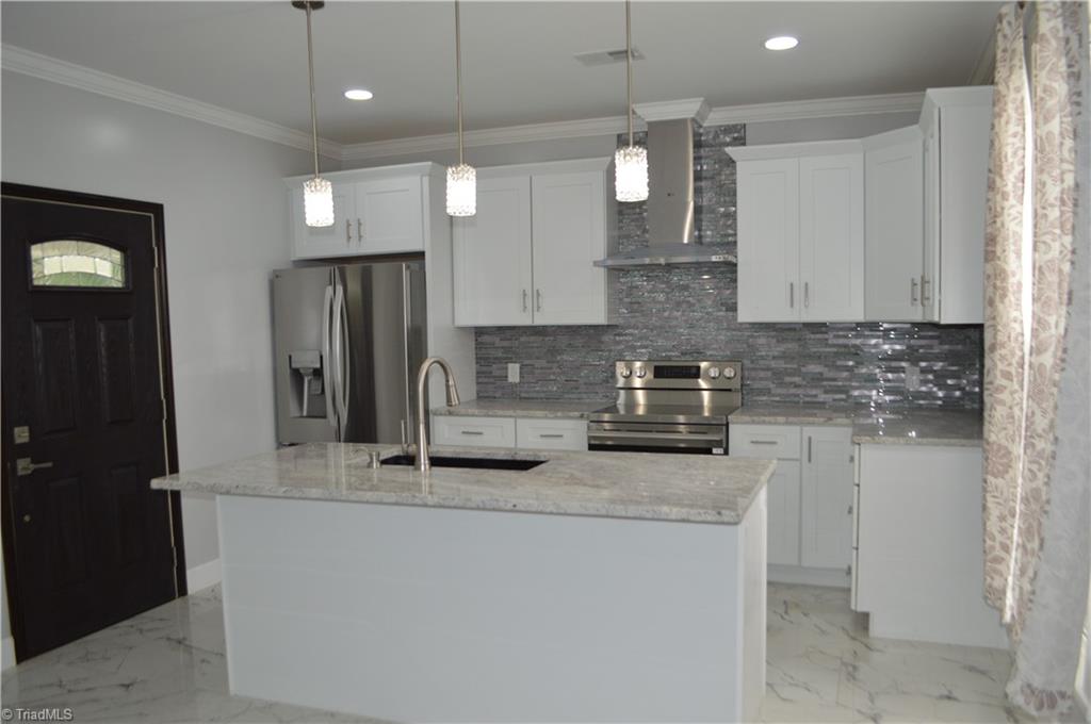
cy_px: 362
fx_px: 817
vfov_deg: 47.8
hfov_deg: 67.4
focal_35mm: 27
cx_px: 546
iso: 400
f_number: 4
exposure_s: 1/125
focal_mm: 18
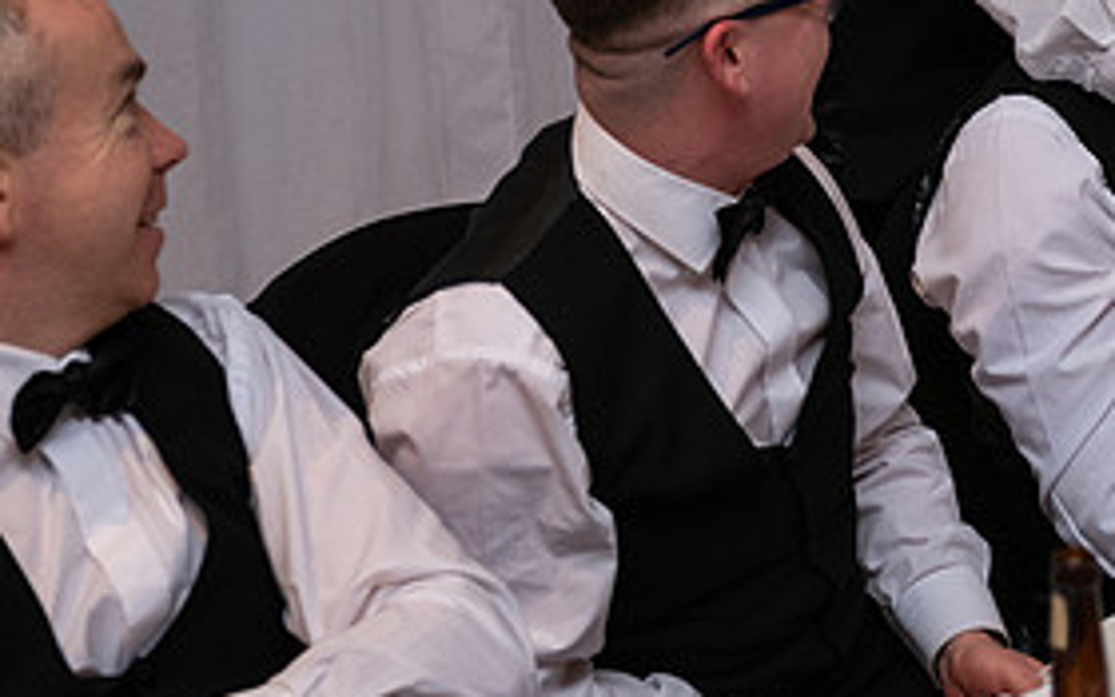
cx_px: 996
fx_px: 3981
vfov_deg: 9.9
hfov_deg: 15.8
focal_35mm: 131
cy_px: 22
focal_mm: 62
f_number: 3.5
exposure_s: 1/160
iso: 1000
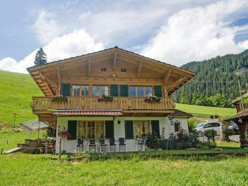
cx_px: 124
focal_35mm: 30
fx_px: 215
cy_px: 93
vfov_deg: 46.8
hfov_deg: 60.0
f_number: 8
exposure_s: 1/320
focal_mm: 15
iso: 200
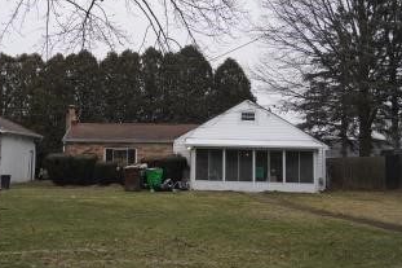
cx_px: 146
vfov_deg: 26.9
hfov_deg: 39.5
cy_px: 81
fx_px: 555
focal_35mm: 50
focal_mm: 23
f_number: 4.5
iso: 200
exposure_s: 1/160
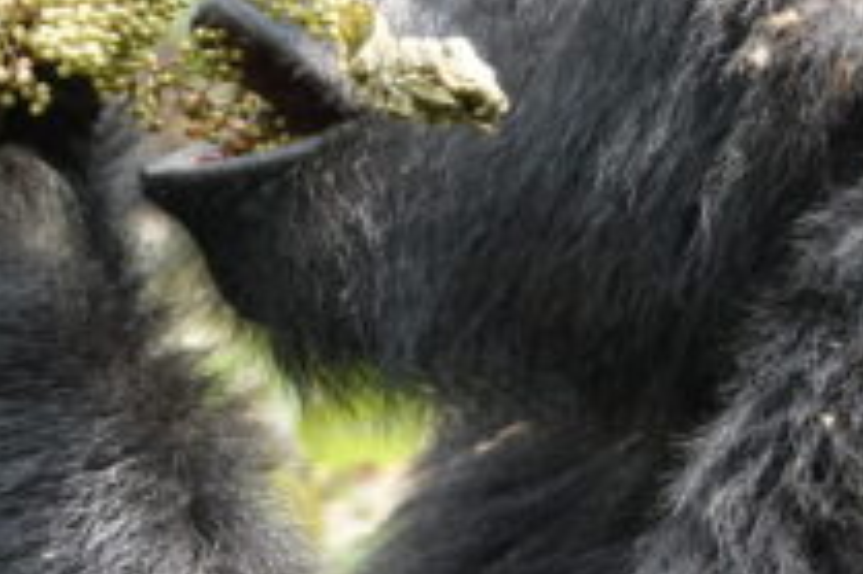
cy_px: 322
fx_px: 13198
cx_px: 504
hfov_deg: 3.7
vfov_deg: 2.5
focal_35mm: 551
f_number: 4
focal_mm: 70.27
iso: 800
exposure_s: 1/200
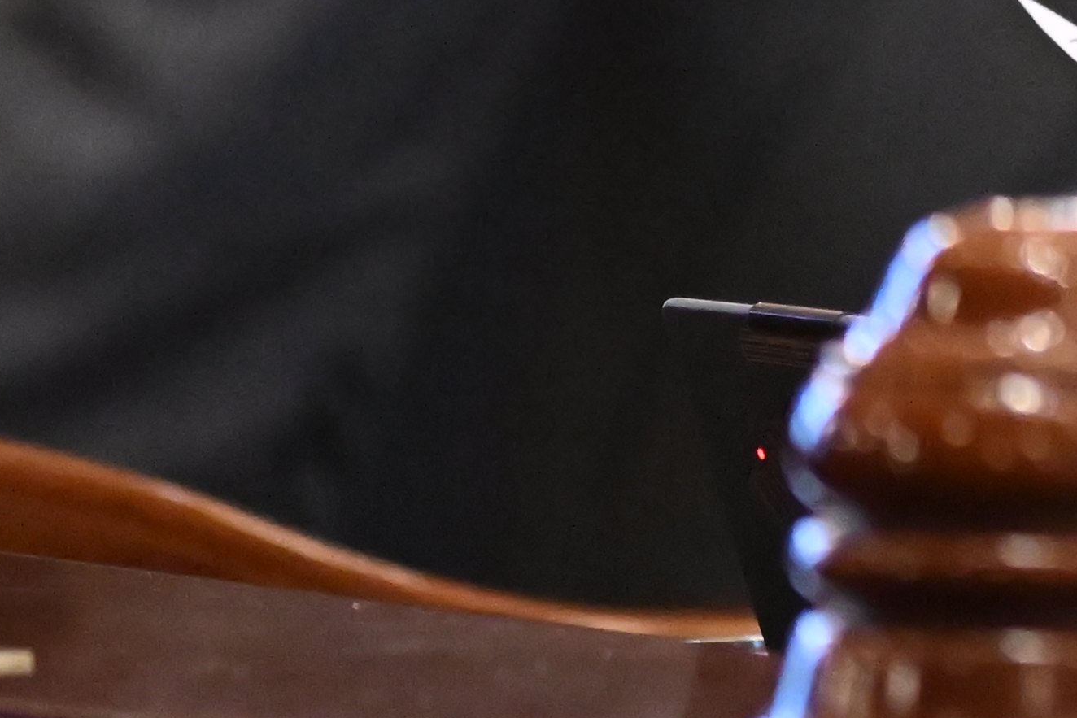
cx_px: 2578
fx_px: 55976
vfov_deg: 0.7
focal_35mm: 1871
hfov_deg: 1.1
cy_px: -1004
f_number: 2.8
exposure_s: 1/400
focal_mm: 300
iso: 6400
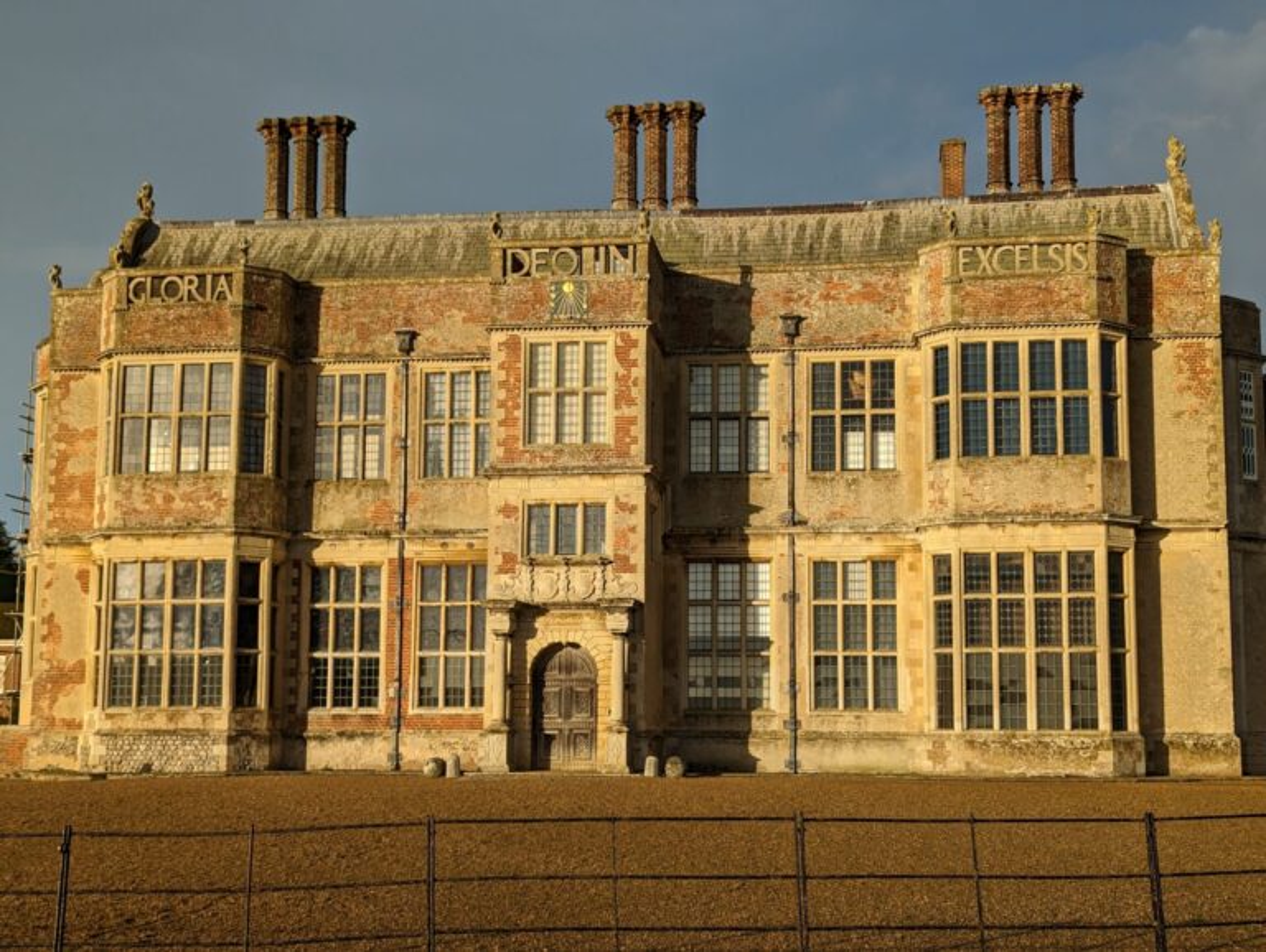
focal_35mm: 48
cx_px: 633
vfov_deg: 30.3
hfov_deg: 39.6
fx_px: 1758
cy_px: 476
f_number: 1.85
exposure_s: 1/2532
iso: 54
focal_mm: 6.81
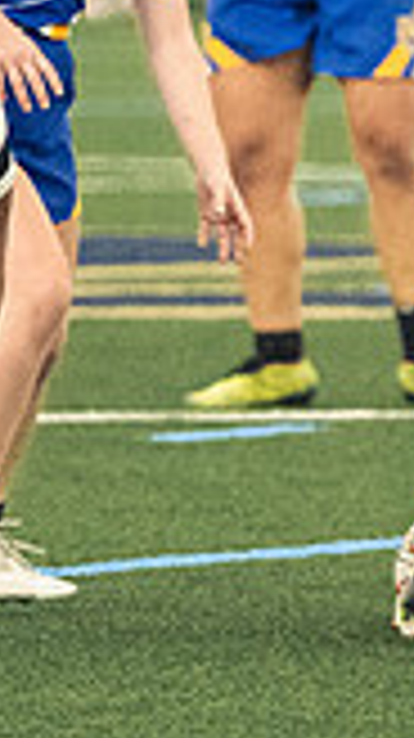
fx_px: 17913
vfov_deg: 2.4
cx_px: 562
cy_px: 382
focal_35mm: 916
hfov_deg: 1.3
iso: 12800
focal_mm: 165
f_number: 2.8
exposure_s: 1/500
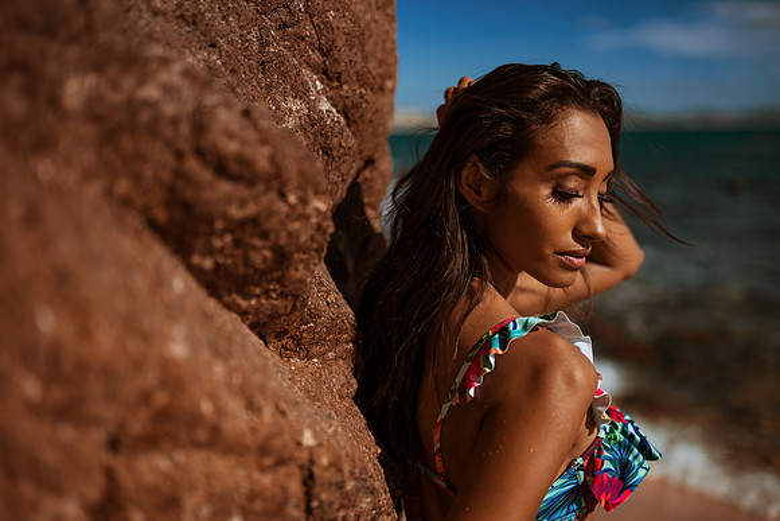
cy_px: 260
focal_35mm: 35
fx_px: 758
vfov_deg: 37.9
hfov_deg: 54.4
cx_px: 390
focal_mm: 35
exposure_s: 1/8000
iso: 64
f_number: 1.4
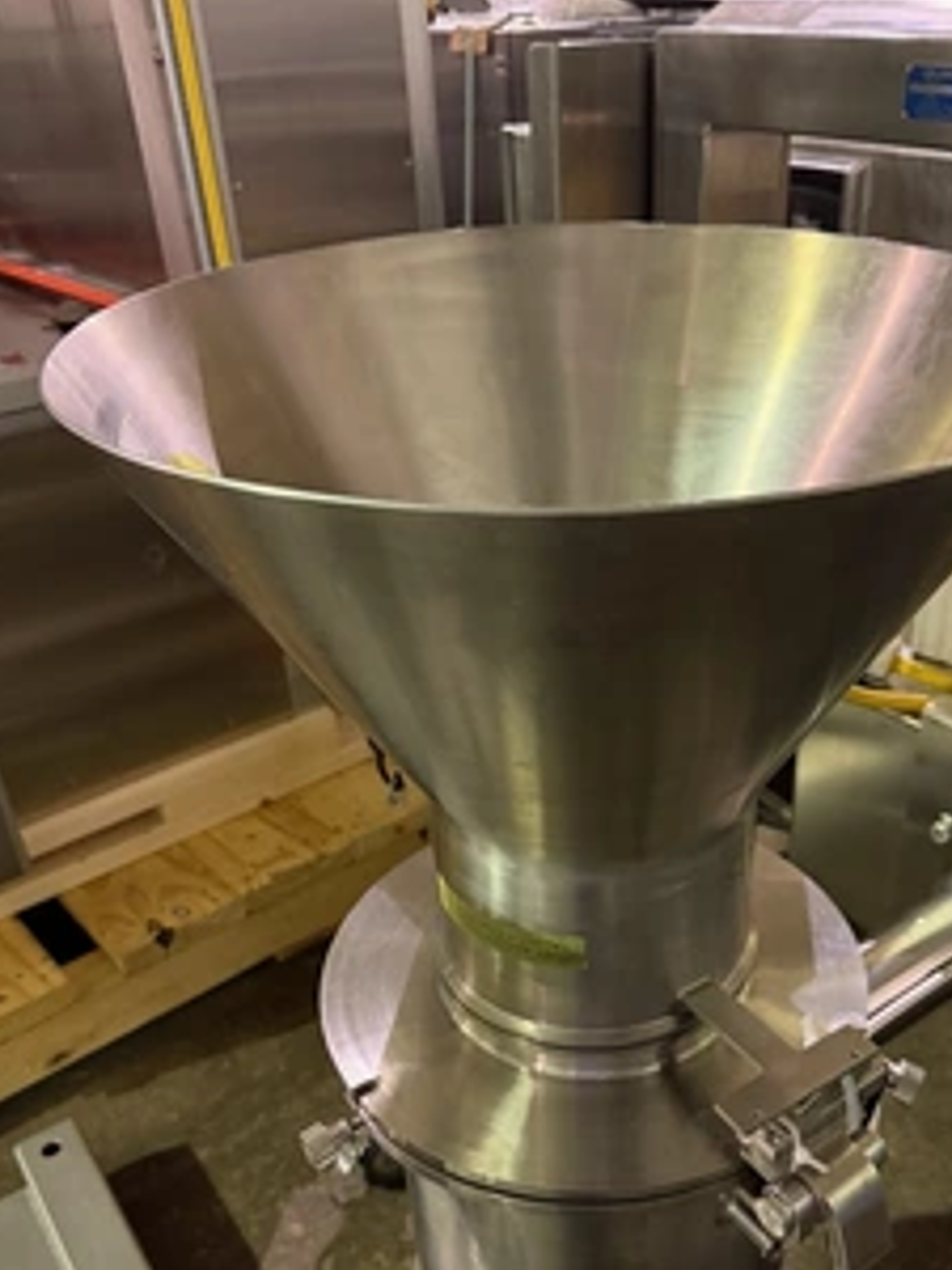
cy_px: 800
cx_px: 588
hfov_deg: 43.8
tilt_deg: -34.8
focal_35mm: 32
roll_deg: +0.9
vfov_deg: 56.1
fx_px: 1173
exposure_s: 1/30
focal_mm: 6.76
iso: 800
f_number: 1.78
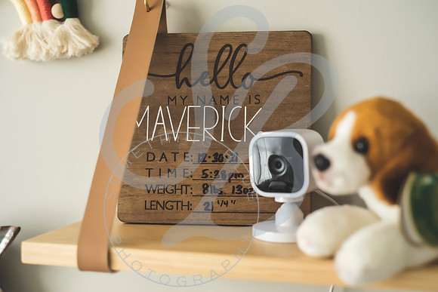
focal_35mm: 50
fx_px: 608
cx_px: 219
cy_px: 146
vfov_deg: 27.0
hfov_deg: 39.6
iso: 3200
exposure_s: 1/160
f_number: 2.8
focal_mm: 50
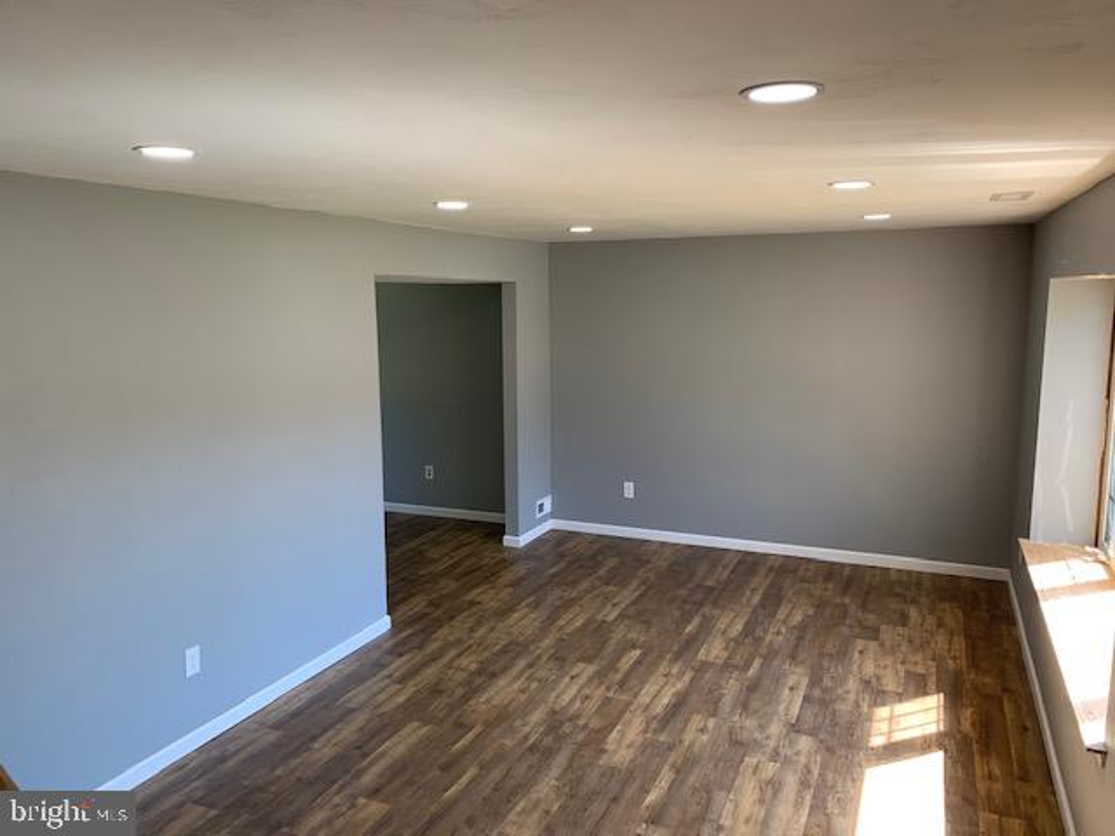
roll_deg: -0.1
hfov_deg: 67.3
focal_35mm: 26
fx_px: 837
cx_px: 558
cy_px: 418
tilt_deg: -7.3
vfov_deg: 53.1
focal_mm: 4.25
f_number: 1.8
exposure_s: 1/120
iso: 50
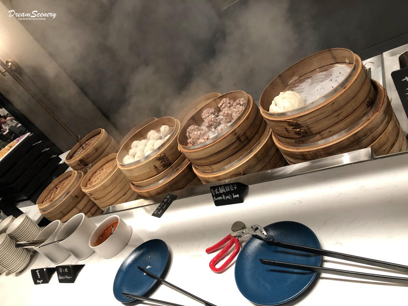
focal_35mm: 28
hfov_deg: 63.4
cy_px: 153
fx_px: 330
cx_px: 204
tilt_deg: -25.8
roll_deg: +38.3
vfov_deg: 49.7
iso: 40
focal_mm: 3.99
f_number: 1.8
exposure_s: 1/17
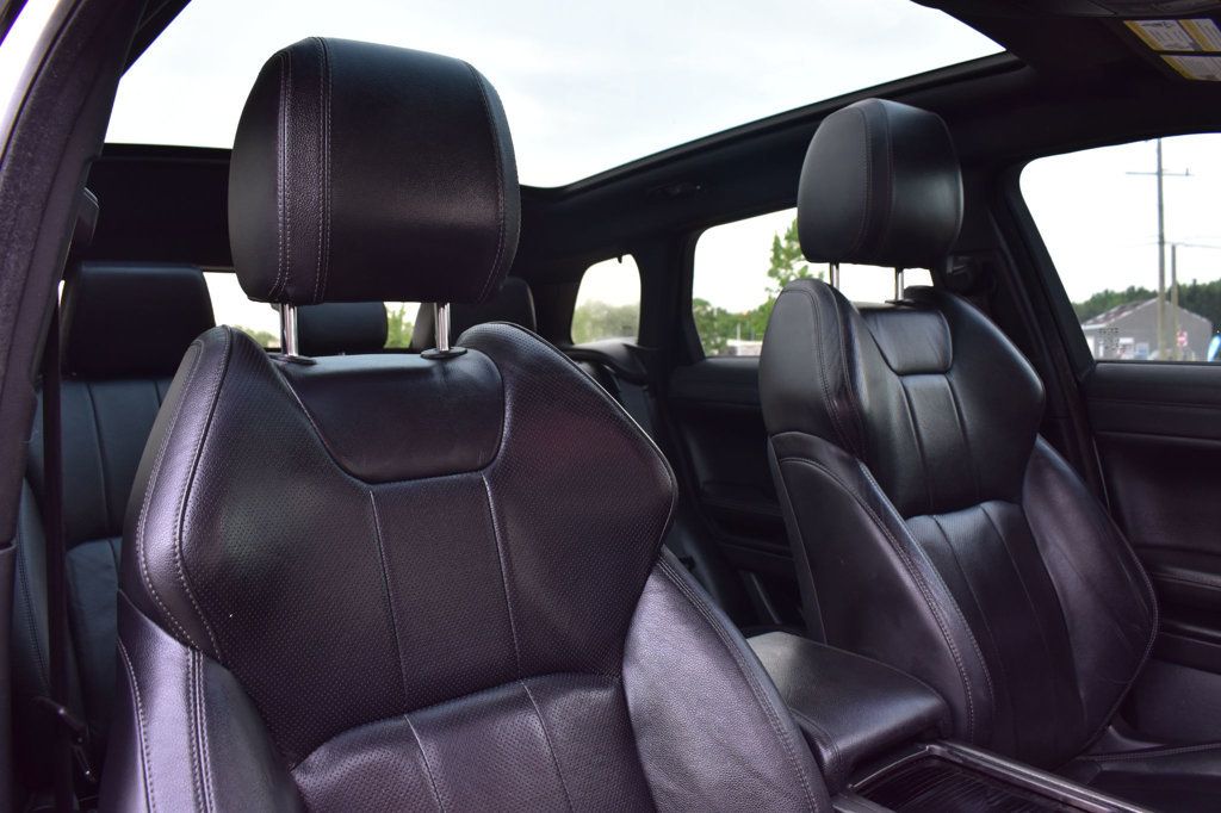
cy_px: 406
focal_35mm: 30
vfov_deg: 43.6
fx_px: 1017
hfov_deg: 61.9
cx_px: 610
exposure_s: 1/15
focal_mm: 20
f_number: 6.3
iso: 640
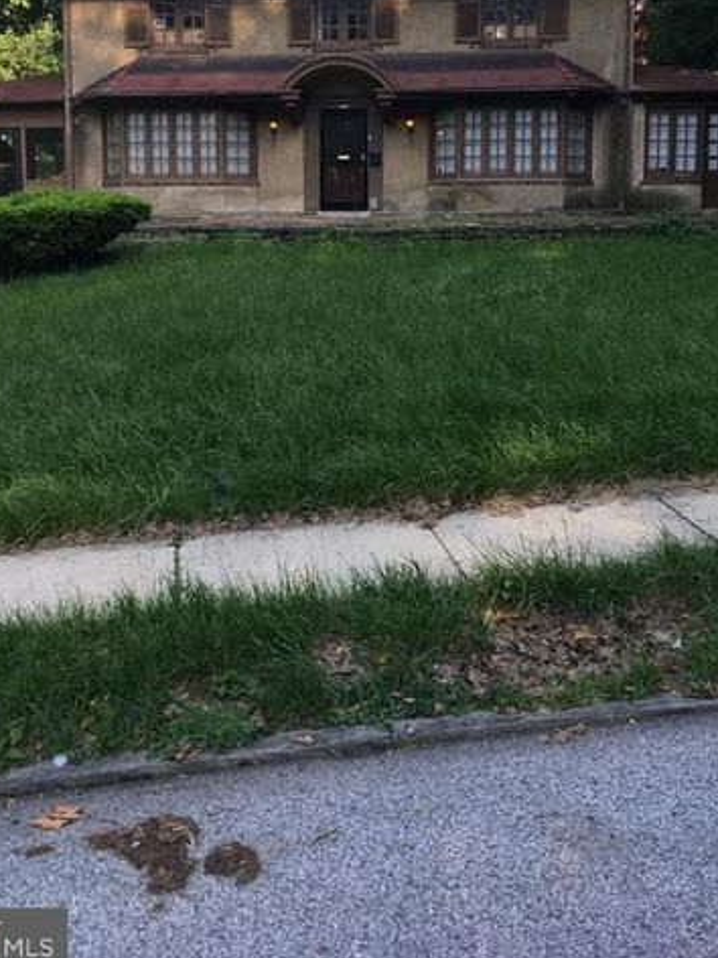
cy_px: 303
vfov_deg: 45.0
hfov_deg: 35.1
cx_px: 355
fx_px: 1134
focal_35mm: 41
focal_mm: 4.15
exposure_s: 1/245
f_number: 2.2
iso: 25
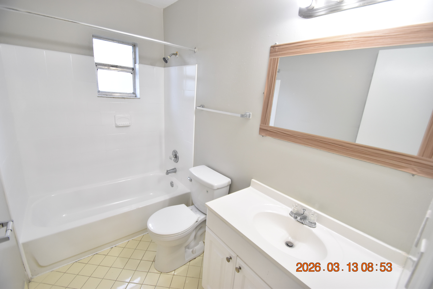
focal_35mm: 15
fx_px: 180
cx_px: 216
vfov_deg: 77.3
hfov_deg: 100.4
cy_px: 144
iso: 800
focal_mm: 10
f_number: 3.5
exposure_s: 1/125
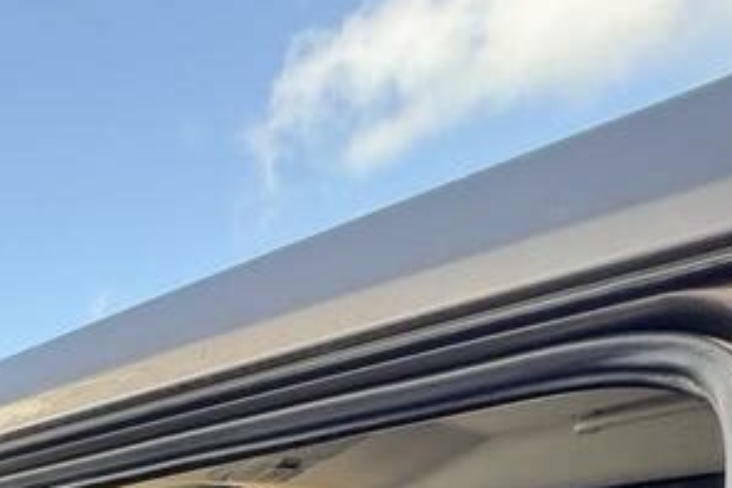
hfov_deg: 37.6
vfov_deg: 21.6
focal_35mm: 44
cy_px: 848
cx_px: -62
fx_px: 895
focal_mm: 2.22
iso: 100
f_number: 2.2
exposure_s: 1/99
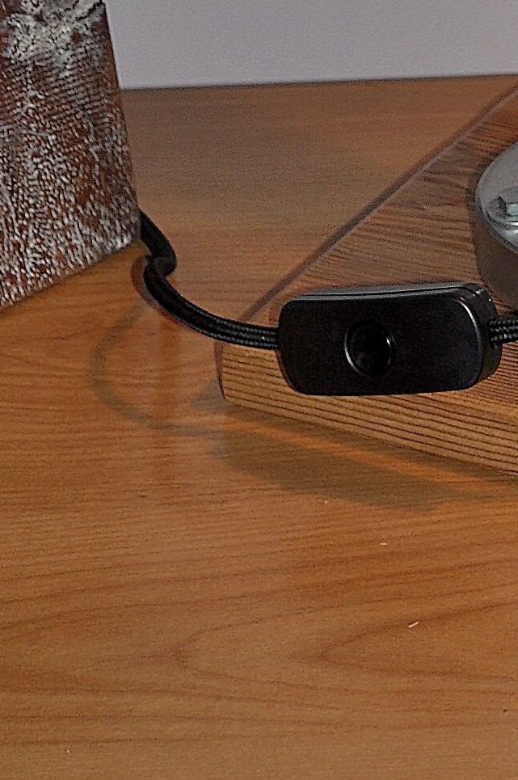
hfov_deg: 8.4
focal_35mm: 160
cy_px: -497
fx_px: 3462
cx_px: 770
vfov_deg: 12.1
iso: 200
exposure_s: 1/125
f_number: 5.6
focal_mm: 32
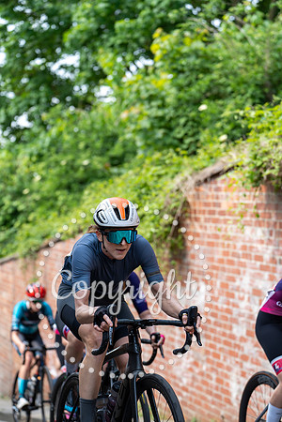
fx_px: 1010
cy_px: 211
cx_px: 141
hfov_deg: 15.9
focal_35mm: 86
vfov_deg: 23.6
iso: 200
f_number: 3.2
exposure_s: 1/640
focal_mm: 86
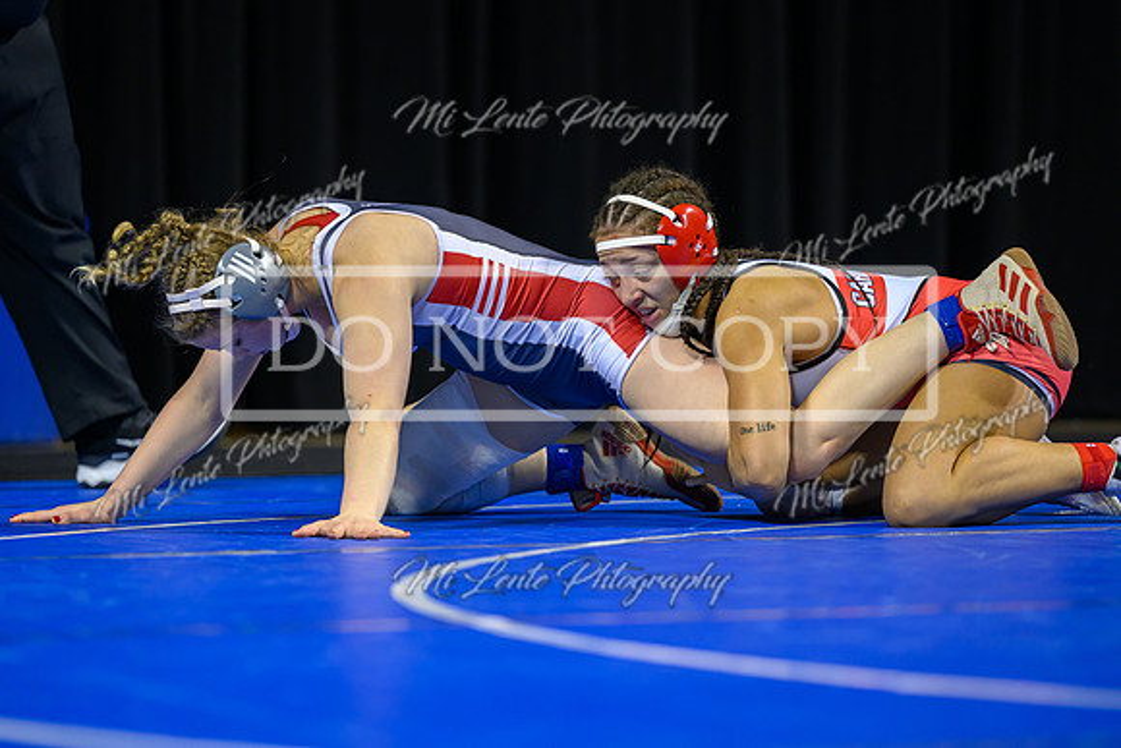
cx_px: 569
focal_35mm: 178
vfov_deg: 7.7
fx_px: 5551
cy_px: 396
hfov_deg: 11.5
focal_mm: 160
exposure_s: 1/800
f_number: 2.8
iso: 2000
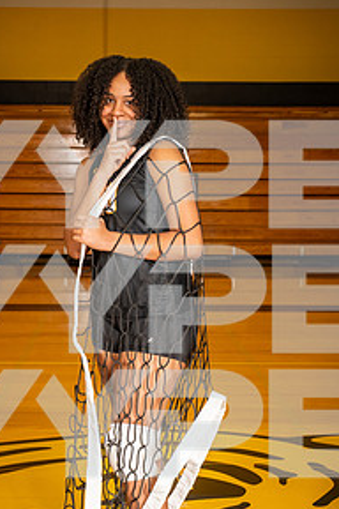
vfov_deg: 26.9
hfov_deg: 18.2
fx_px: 1059
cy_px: 300
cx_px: 129
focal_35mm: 75
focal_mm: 48
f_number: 7.1
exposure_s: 1/320
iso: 800
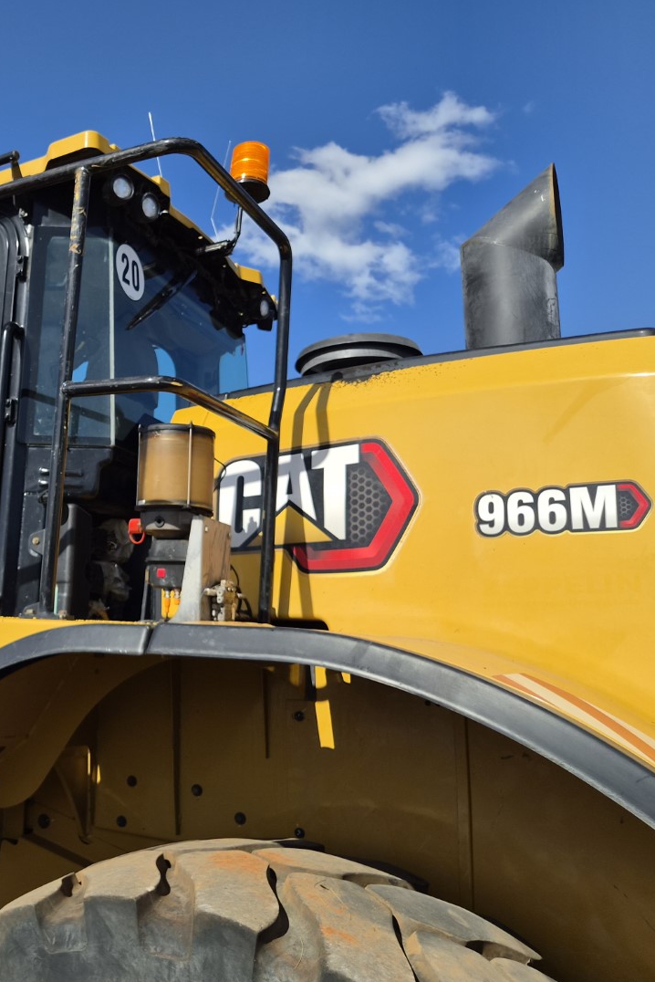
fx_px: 873
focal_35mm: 32
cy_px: 492
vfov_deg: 58.7
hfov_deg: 37.9
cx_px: 45
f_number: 1.8
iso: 80
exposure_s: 1/4928
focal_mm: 5.4
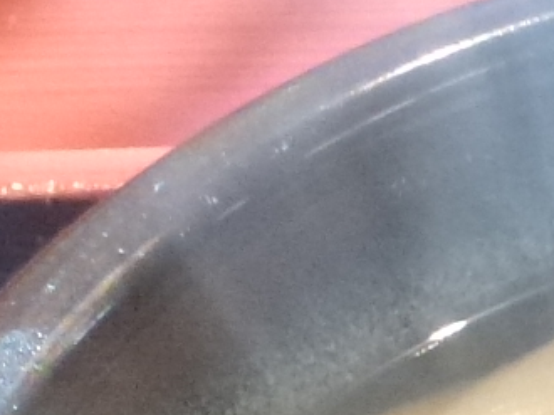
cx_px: 848
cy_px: 1223
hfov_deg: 12.6
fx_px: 2383
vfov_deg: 8.4
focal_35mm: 149
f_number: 3.3
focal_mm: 4.3
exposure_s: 1/50
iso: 800
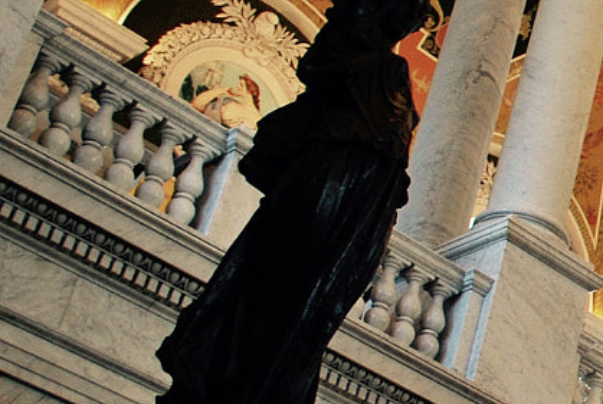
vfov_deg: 13.3
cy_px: 232
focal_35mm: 103
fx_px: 1728
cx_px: 1058
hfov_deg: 16.7
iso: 320
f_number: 3.5
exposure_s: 1/30
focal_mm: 18
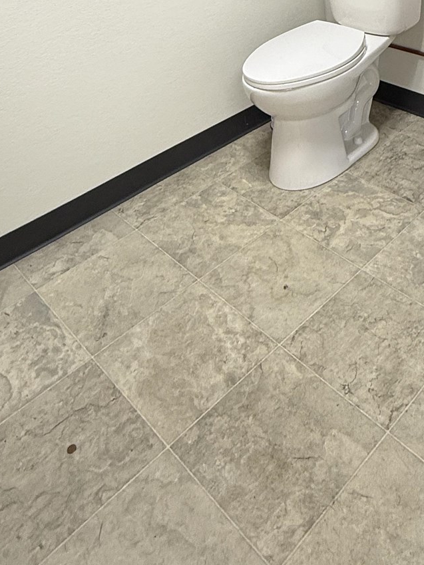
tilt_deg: -18.4
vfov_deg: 42.1
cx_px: 302
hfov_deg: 37.1
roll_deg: +3.7
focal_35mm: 38
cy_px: -5
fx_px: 620
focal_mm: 2.22
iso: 160
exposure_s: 1/60
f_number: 2.2
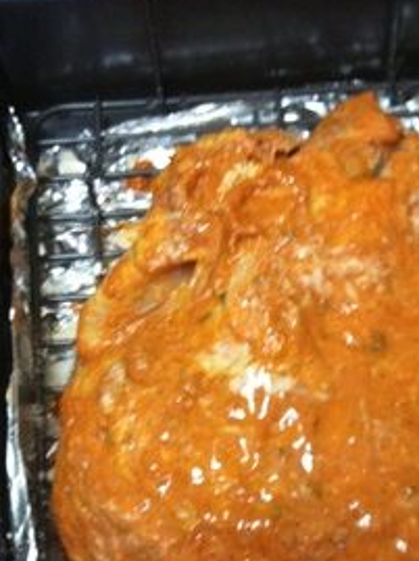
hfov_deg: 22.4
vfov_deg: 29.0
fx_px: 1052
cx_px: 301
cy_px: 473
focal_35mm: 65
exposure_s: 1/15
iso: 250
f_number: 2.8
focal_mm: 3.85
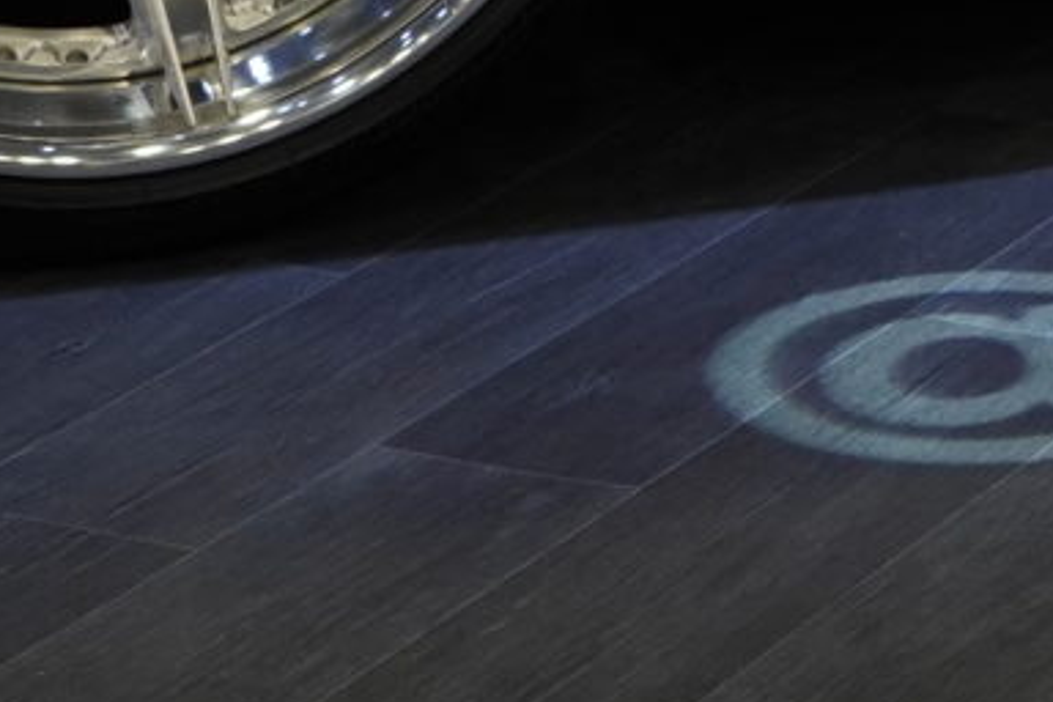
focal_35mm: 200
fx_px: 5850
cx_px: 1316
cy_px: -868
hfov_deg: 10.1
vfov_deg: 6.6
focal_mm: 30
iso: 1000
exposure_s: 1/30
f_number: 5.6
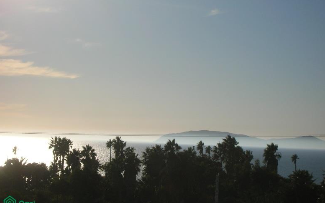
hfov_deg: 19.3
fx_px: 957
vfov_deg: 12.1
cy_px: 89
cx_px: 166
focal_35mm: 108
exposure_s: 1/592
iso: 50
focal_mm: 16.4
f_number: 8.1
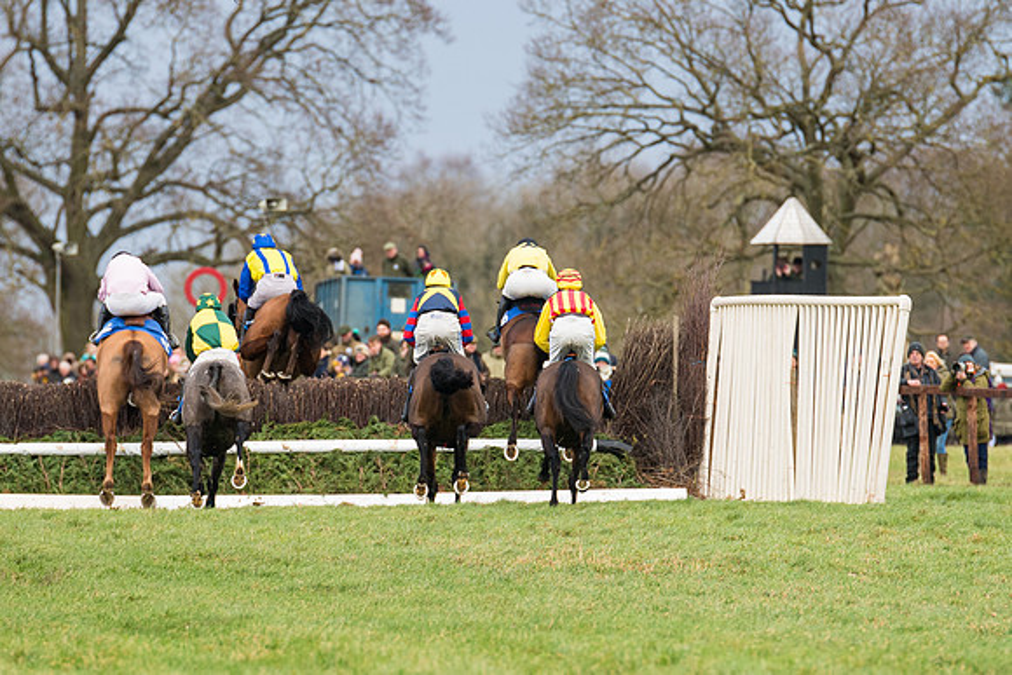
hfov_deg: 3.7
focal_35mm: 554
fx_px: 15572
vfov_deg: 2.5
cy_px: 353
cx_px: 500
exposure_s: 1/1000
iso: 800
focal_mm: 300
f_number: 4
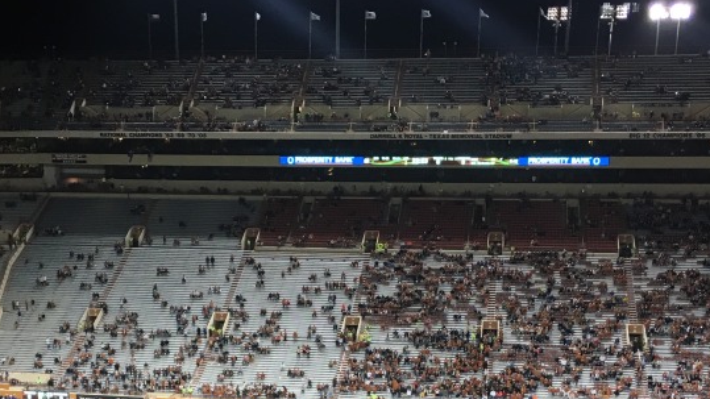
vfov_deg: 19.0
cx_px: 274
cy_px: 477
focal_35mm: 60
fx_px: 1129
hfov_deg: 34.7
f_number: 2.2
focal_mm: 4.15
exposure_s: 1/30
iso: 40
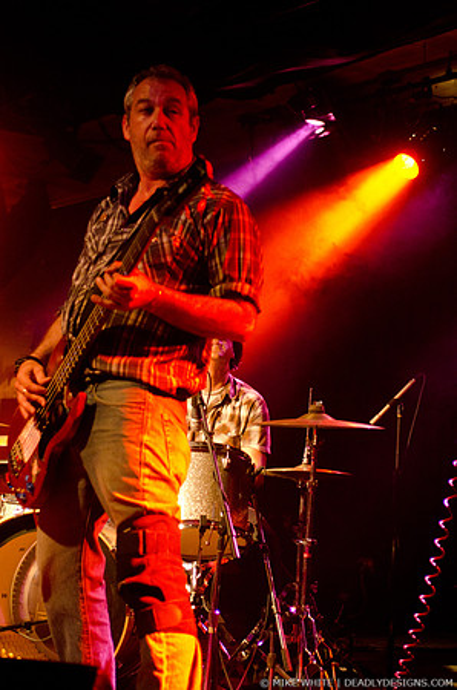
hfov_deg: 18.8
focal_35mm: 72
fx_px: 1377
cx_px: 228
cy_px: 345
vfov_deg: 28.1
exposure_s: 1/50
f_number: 2.8
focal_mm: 48
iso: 2000
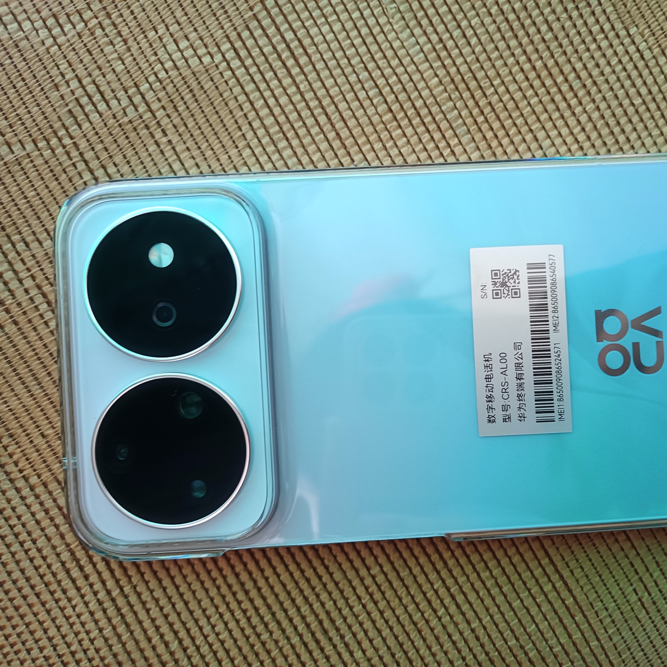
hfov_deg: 51.6
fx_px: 676
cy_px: 337
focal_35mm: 31
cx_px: 442
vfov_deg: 52.5
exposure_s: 1/33.3
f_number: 1.8
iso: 472
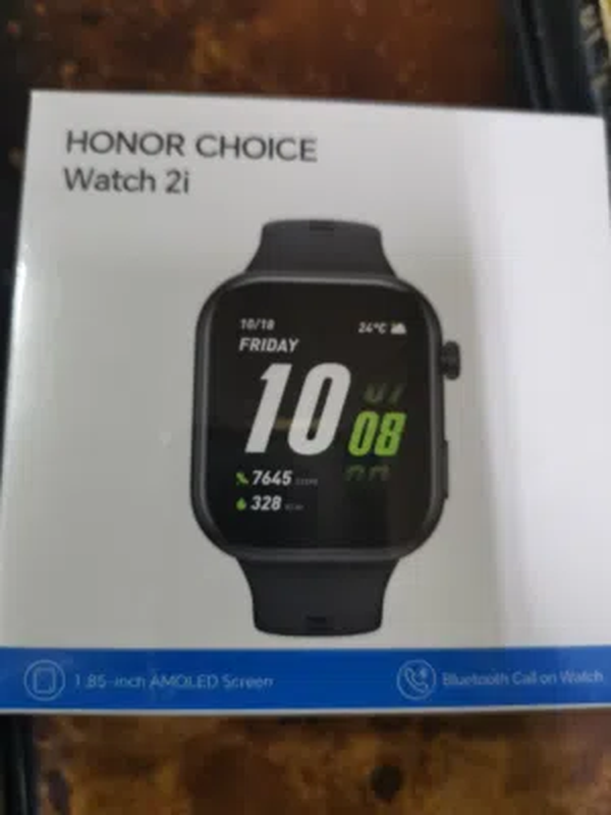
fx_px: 635
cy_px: 408
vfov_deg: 65.3
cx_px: 306
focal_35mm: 27
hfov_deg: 51.4
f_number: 1.8
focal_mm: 5.58
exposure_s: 1/50
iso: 400
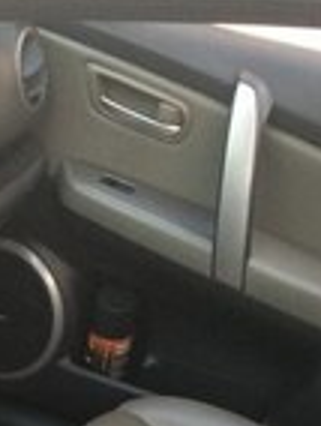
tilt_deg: -42.3
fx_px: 1245
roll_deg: -10.8
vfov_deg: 16.7
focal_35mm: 101
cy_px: 723
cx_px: -75
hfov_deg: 14.2
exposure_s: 1/33
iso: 64
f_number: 2.2
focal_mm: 4.15
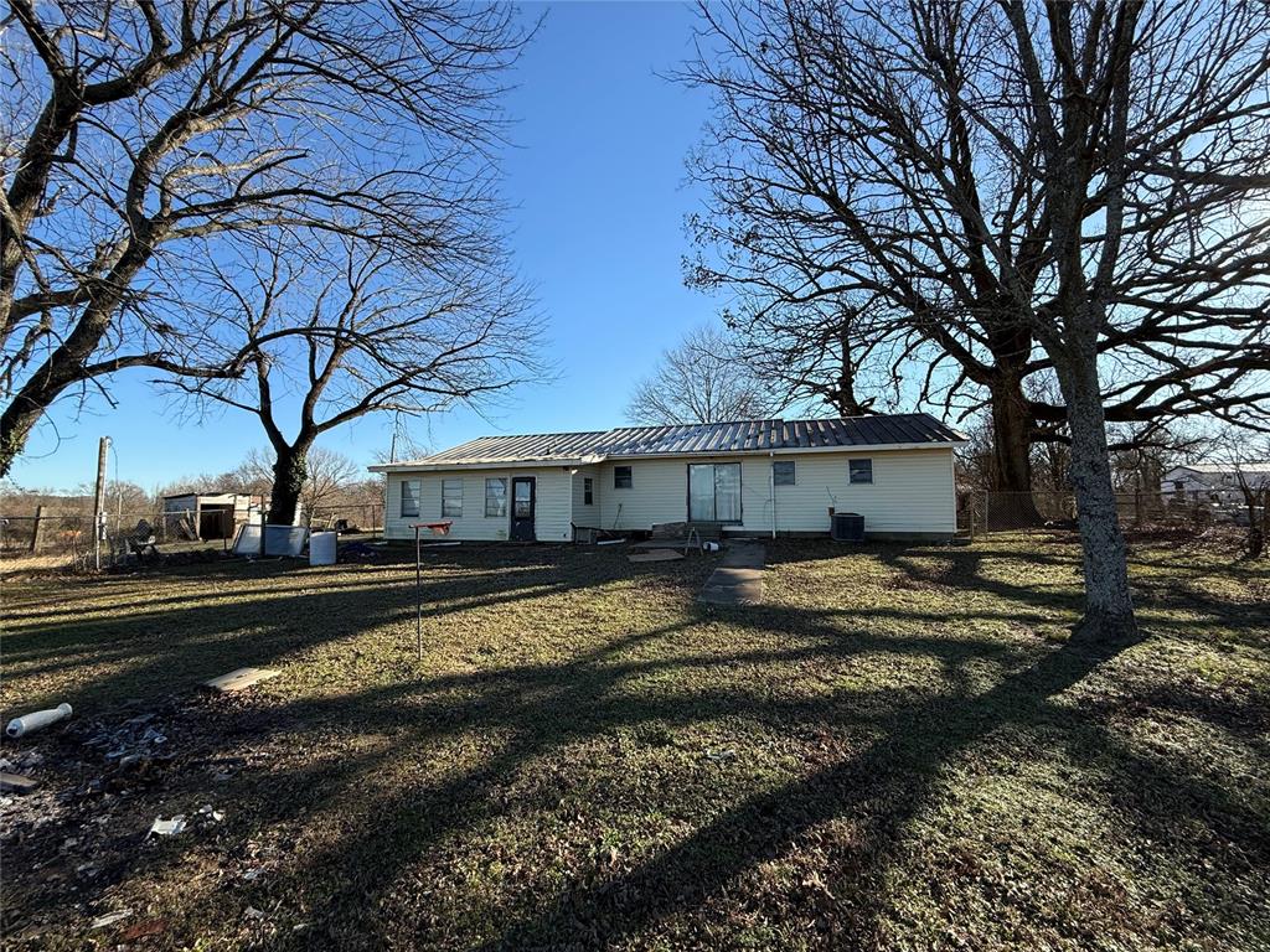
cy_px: 476
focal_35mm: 14
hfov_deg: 102.1
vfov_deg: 85.7
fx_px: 514
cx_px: 635
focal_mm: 2.22
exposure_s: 1/1033
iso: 50
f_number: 2.2
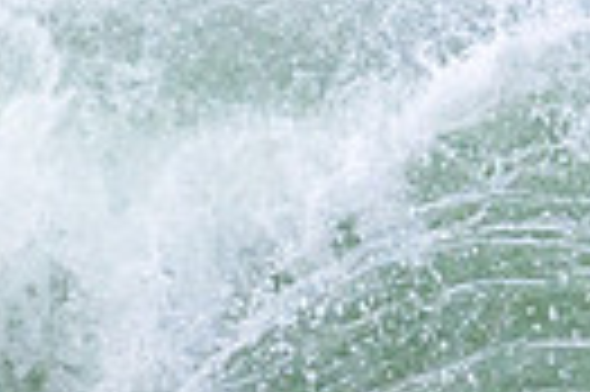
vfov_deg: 0.4
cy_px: 391
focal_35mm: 3872
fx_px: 63378
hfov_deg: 0.5
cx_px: 1025
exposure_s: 1/3200
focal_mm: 800
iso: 4000
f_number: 11
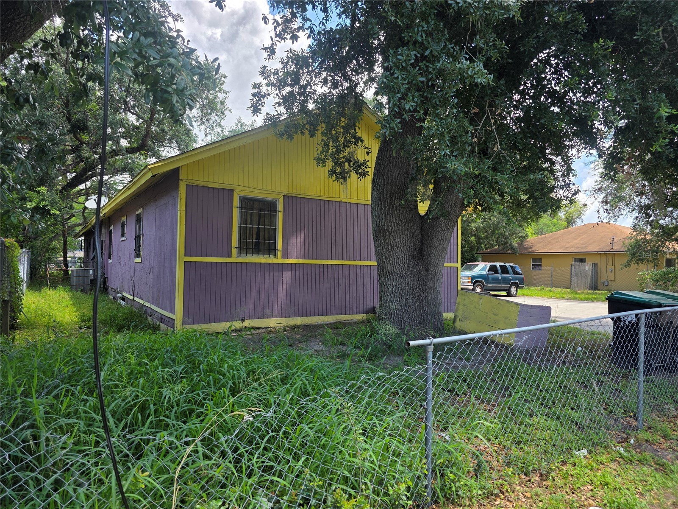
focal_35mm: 23
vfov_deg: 58.9
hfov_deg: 73.9
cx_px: 339
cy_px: 254
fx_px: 450
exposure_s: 1/1550
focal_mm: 6.3
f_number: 1.7
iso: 80
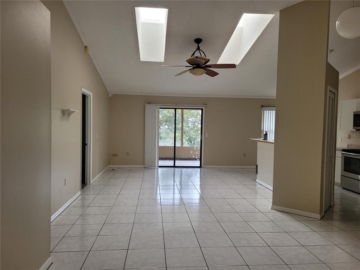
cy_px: 135
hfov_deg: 67.3
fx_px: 270
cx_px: 180
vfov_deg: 53.1
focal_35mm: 26
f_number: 1.8
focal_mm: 5.4
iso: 160
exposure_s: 1/120
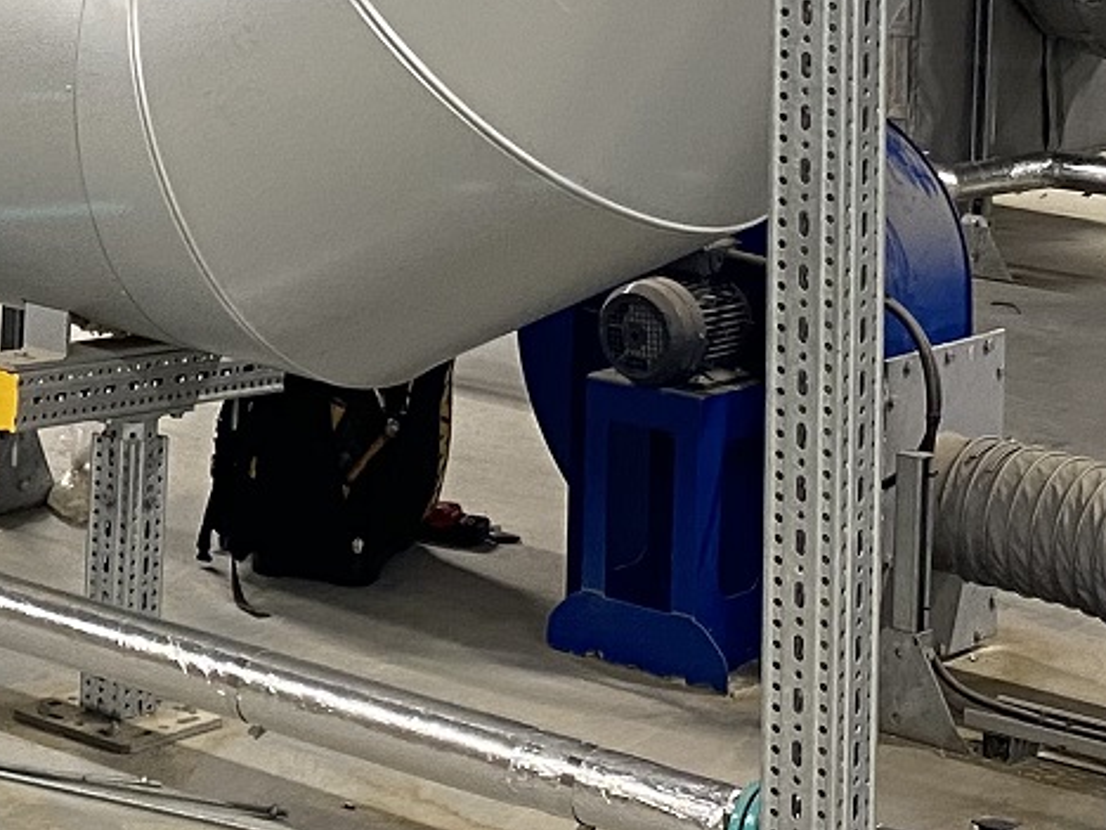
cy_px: -272
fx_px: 3578
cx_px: -69
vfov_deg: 12.8
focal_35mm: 112
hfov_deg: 17.1
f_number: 1.8
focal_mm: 4.25
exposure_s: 1/50
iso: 200
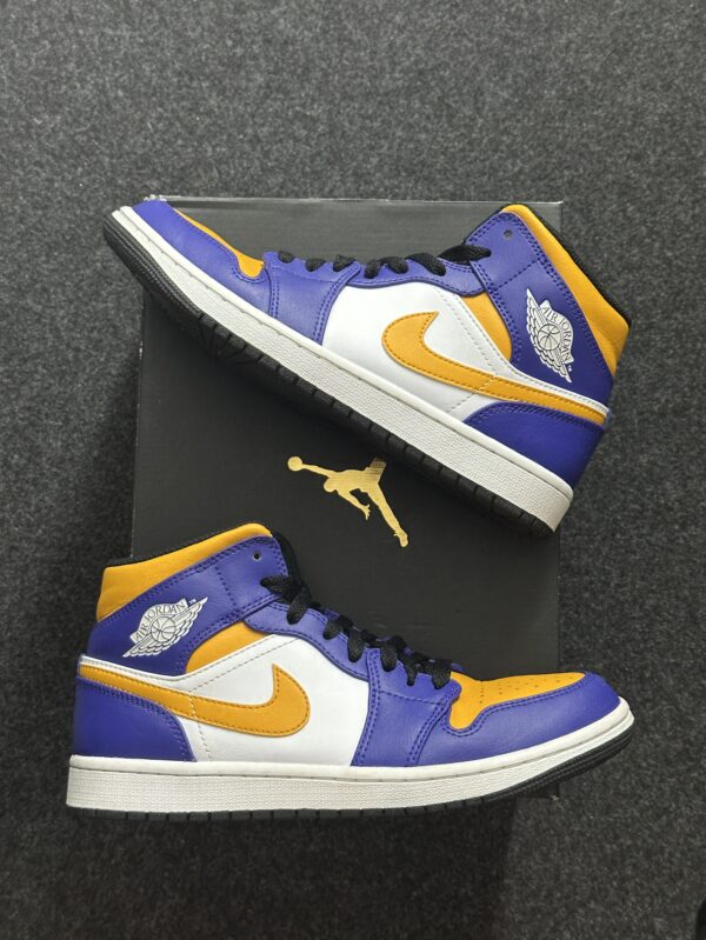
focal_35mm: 48
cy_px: 470
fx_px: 1304
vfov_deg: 39.6
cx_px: 353
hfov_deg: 30.3
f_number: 1.78
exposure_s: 1/40
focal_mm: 6.86
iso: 250
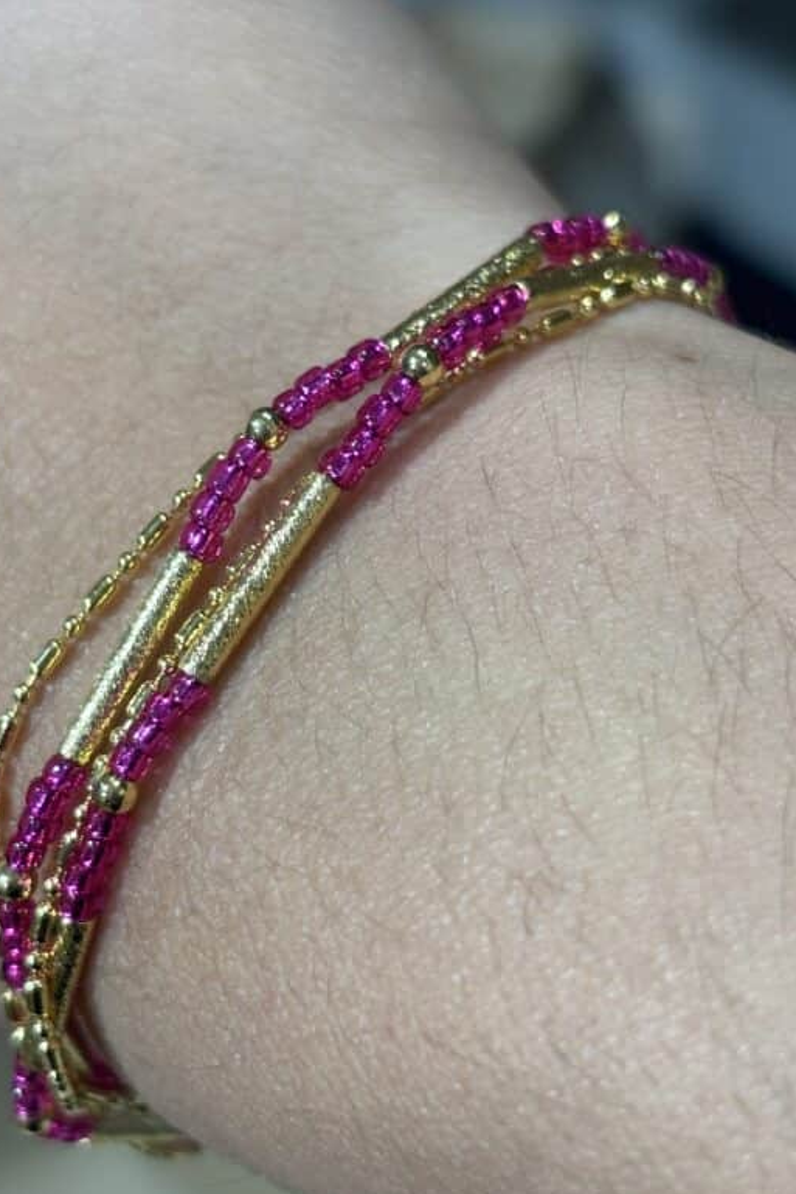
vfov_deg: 28.1
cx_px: 402
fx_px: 2387
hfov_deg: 18.9
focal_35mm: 72
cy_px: 618
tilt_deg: -54.7
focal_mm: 5.96
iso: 50
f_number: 1.6
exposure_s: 1/100
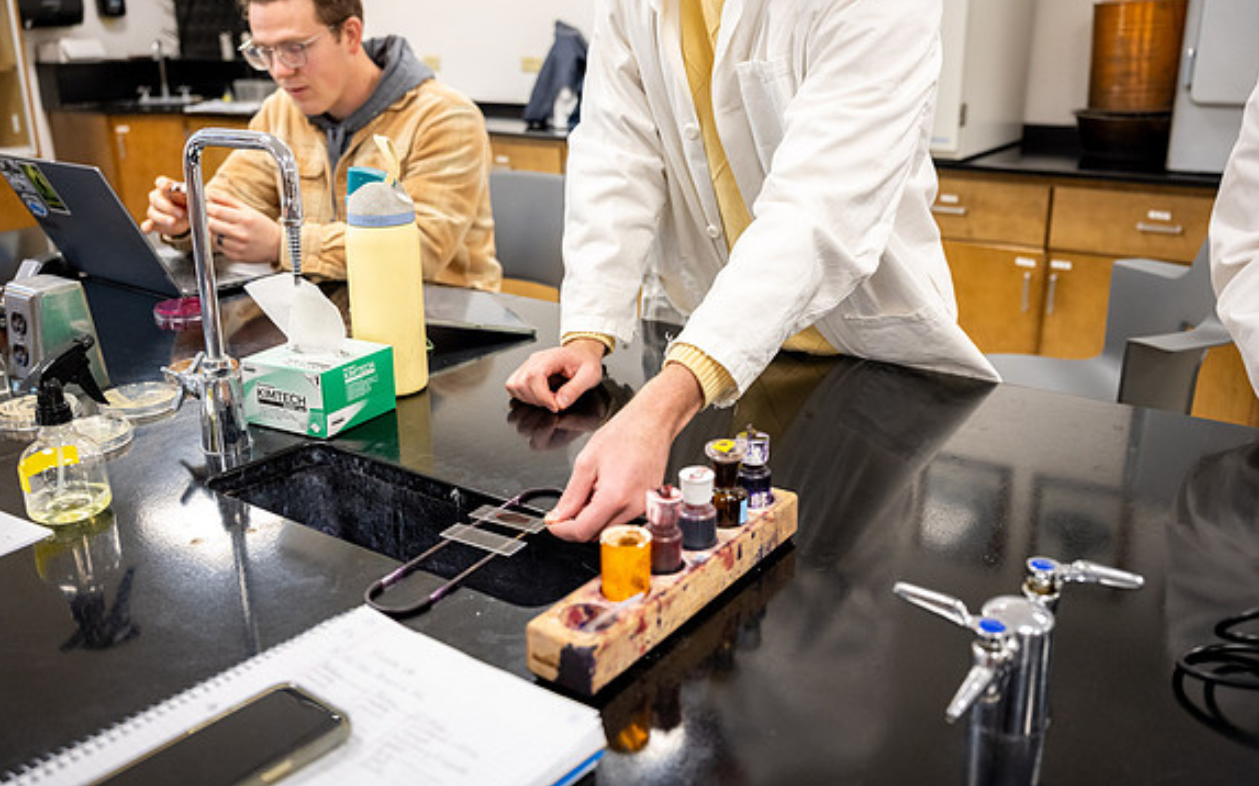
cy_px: 363
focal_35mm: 32
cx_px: 624
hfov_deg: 59.7
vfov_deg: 39.4
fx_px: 1098
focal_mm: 29.5
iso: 1000
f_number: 3.2
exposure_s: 1/160
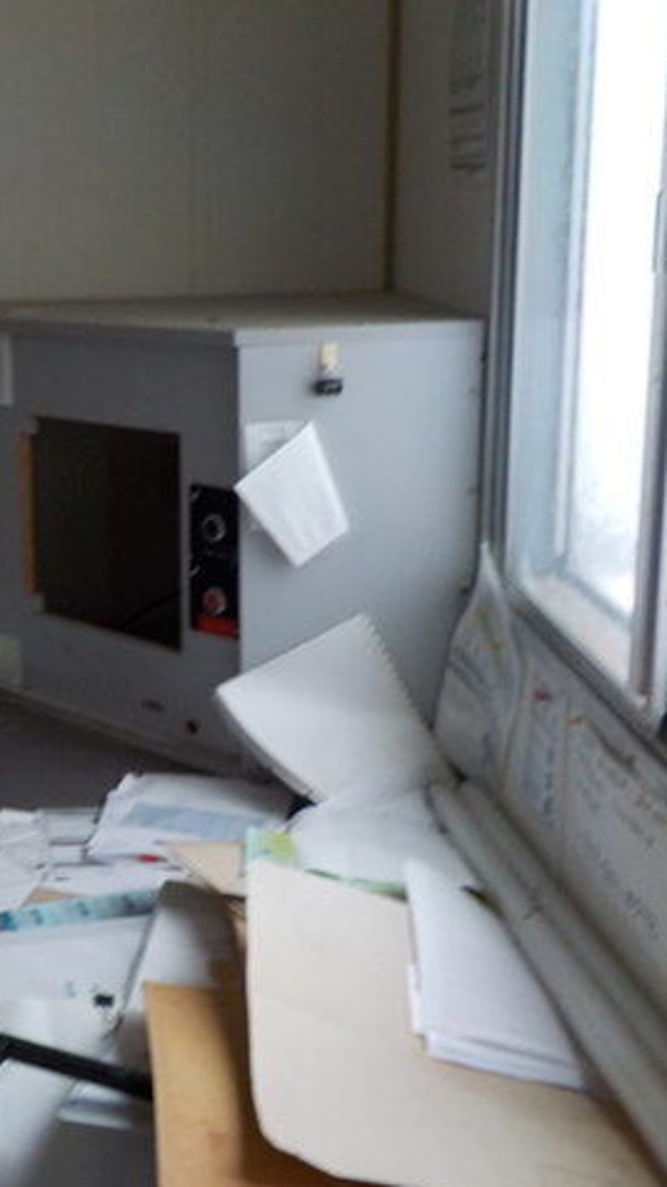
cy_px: 597
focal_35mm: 44
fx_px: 1384
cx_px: 45
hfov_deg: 26.1
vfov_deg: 46.4
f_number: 3.3
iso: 200
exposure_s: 1/30
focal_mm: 4.1
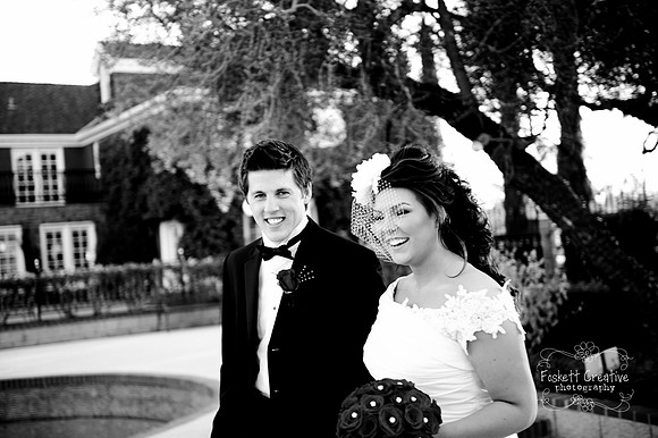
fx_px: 950
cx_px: 329
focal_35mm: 52
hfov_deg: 38.2
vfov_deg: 26.0
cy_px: 219
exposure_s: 1/200
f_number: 2.8
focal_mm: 52
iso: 200
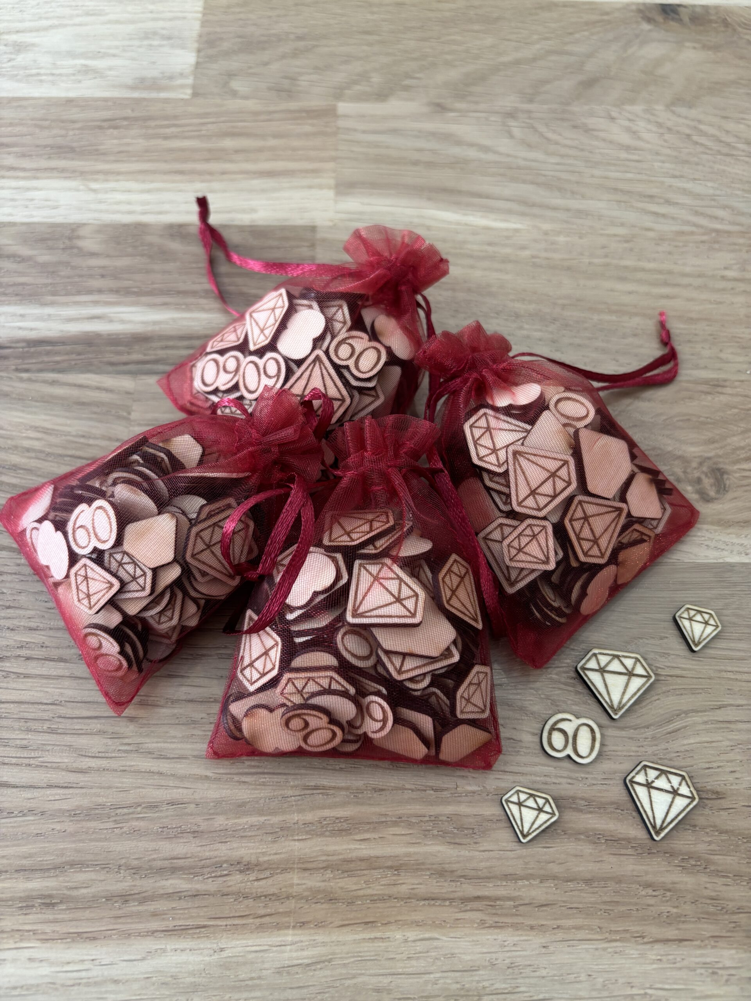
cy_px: 500
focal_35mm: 26
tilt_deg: -64.9
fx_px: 752
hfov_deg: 53.1
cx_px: 376
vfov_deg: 67.3
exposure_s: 1/50
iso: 100
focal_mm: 5.96
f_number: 1.6
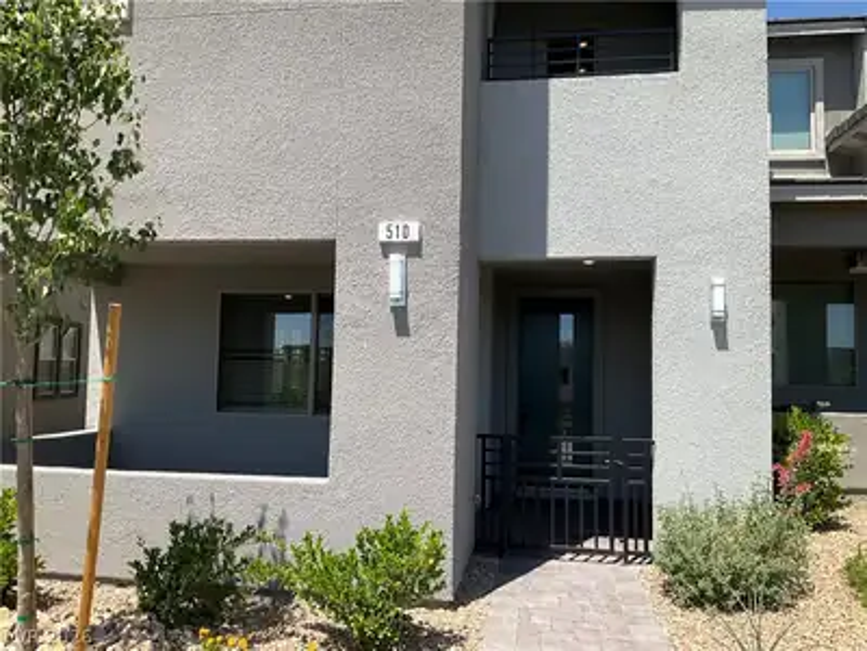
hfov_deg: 61.7
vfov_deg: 48.2
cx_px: 434
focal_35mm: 29
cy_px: 326
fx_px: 726
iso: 25
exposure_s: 1/1377
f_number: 1.8
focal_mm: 3
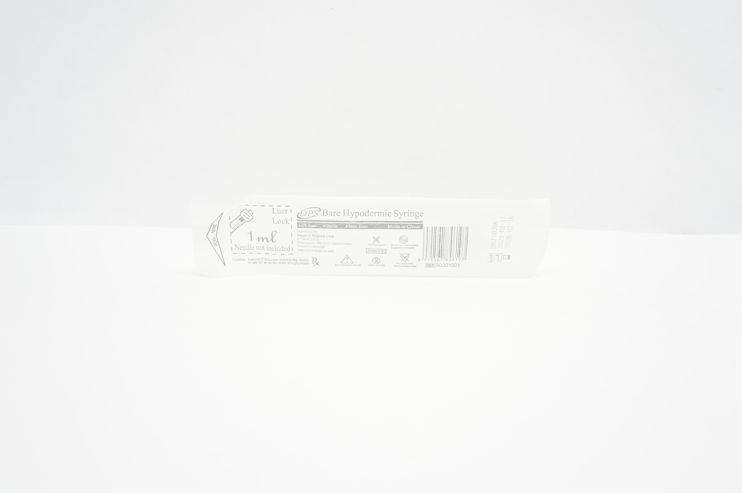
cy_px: 246
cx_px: 371
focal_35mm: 27
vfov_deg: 47.8
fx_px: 556
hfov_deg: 67.4
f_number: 5.6
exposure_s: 1/60
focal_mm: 18
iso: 800
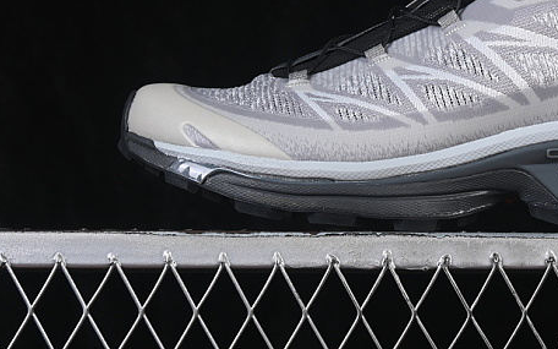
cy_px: 30
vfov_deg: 9.7
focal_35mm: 134
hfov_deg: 15.5
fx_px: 2038
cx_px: 456
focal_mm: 50
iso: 160
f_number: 8
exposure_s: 1/80
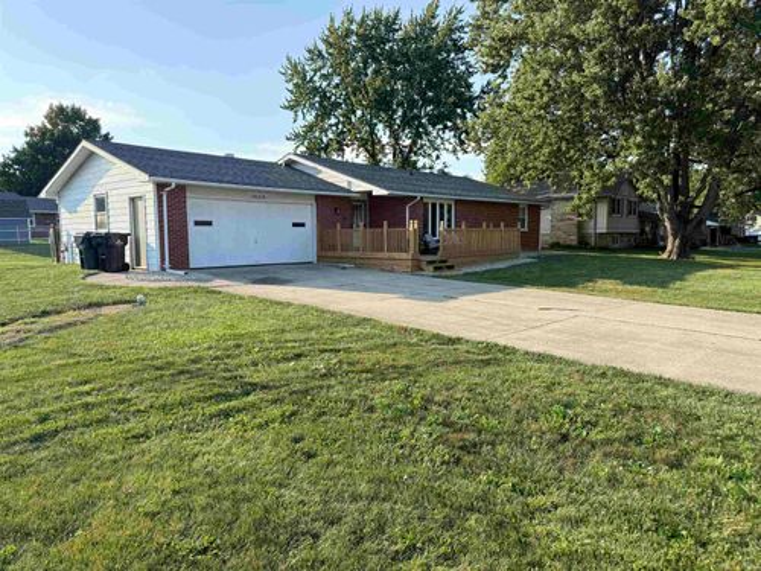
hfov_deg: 71.6
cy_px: 286
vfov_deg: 56.8
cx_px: 380
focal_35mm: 24
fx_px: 528
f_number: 1.78
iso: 100
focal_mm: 6.76
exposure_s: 1/2000
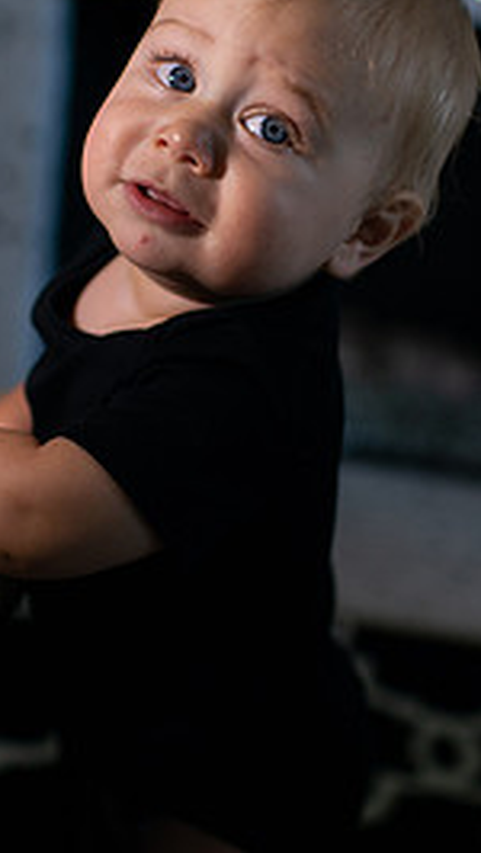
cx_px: 208
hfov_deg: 19.4
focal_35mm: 62
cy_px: 321
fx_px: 1403
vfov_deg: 33.6
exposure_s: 1/1250
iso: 640
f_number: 2
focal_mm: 35
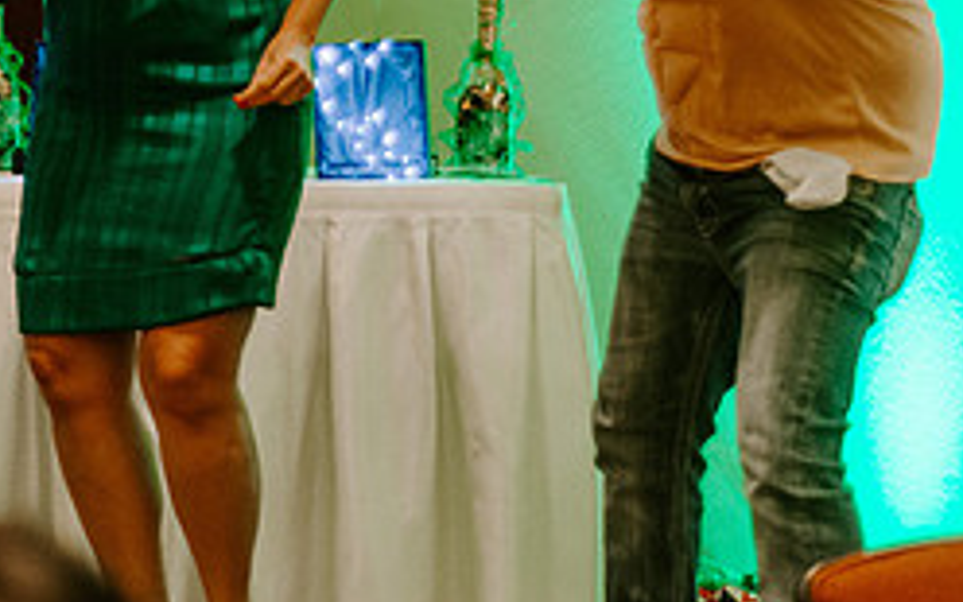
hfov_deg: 13.3
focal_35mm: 153
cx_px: -158
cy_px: -186
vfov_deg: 8.4
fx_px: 4015
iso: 1250
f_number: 2
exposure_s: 1/100
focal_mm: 50
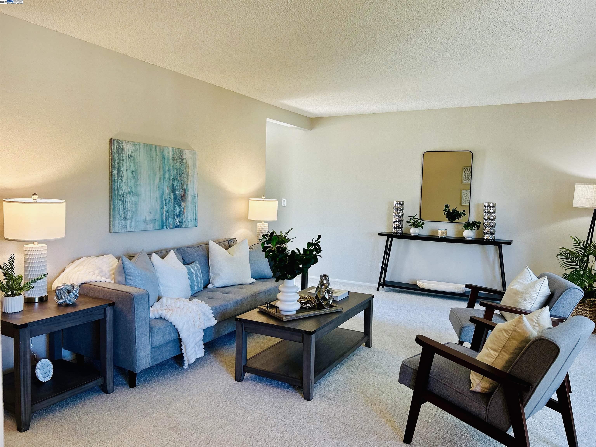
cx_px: 298
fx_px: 448
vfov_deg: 53.1
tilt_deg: -4.5
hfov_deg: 67.3
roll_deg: -1.1
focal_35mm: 26
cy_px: 224
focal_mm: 5.7
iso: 100
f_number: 1.5
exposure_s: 1/120
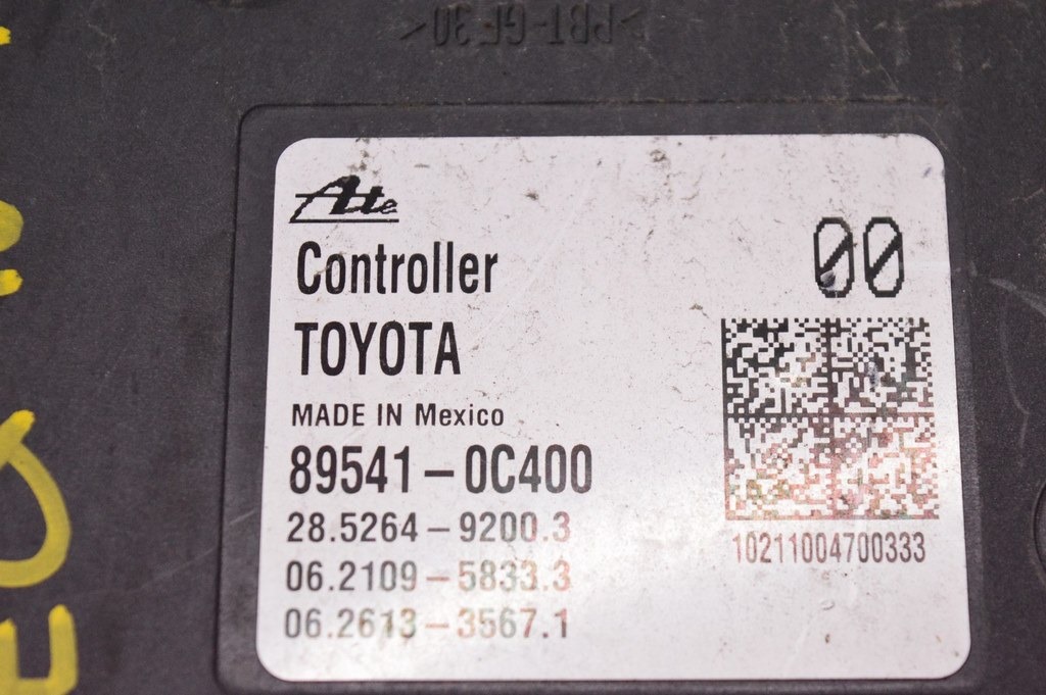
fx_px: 2395
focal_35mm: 82
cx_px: 523
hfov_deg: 24.6
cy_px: 348
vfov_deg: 16.5
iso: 3200
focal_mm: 55
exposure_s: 1/320
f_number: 5.6
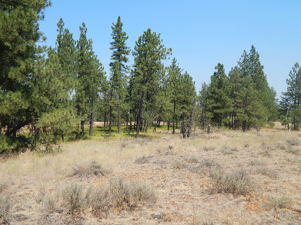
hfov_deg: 58.4
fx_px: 270
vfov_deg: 45.4
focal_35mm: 31
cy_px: 112
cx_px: 150
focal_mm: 5.6
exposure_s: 1/400
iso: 125
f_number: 6.5
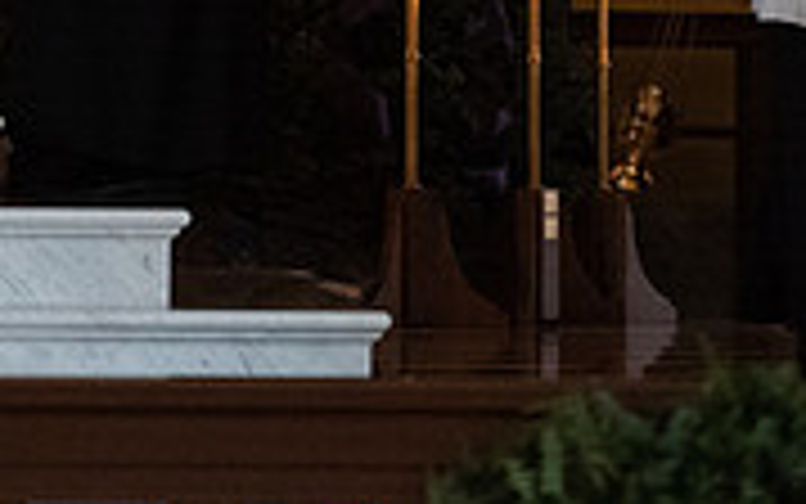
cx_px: 405
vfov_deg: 5.7
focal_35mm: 229
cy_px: -362
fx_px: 5032
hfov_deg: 9.2
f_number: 2.8
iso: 10000
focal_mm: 67
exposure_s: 1/80
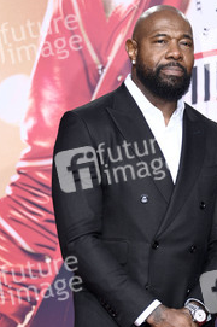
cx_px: 152
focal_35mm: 171
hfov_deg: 8.0
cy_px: 224
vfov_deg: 12.0
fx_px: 1550
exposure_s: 1/250
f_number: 5.6
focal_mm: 116
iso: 400
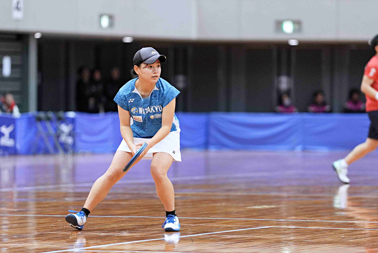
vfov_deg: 4.6
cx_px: 189
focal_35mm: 300
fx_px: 3153
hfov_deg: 6.9
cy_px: 126
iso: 1600
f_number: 2.8
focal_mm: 200
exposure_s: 1/400
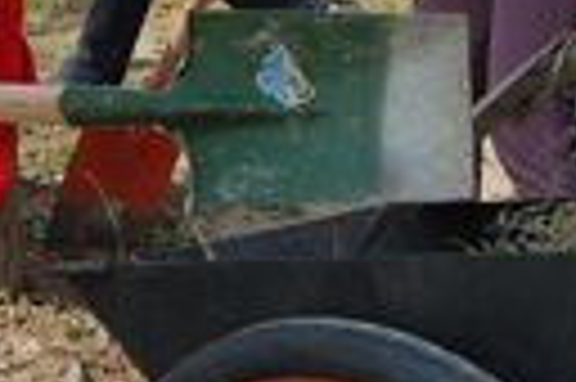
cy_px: -65
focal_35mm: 167
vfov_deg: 8.1
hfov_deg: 12.3
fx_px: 2669
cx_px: 86
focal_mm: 22
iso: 200
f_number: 3.8
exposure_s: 1/1250
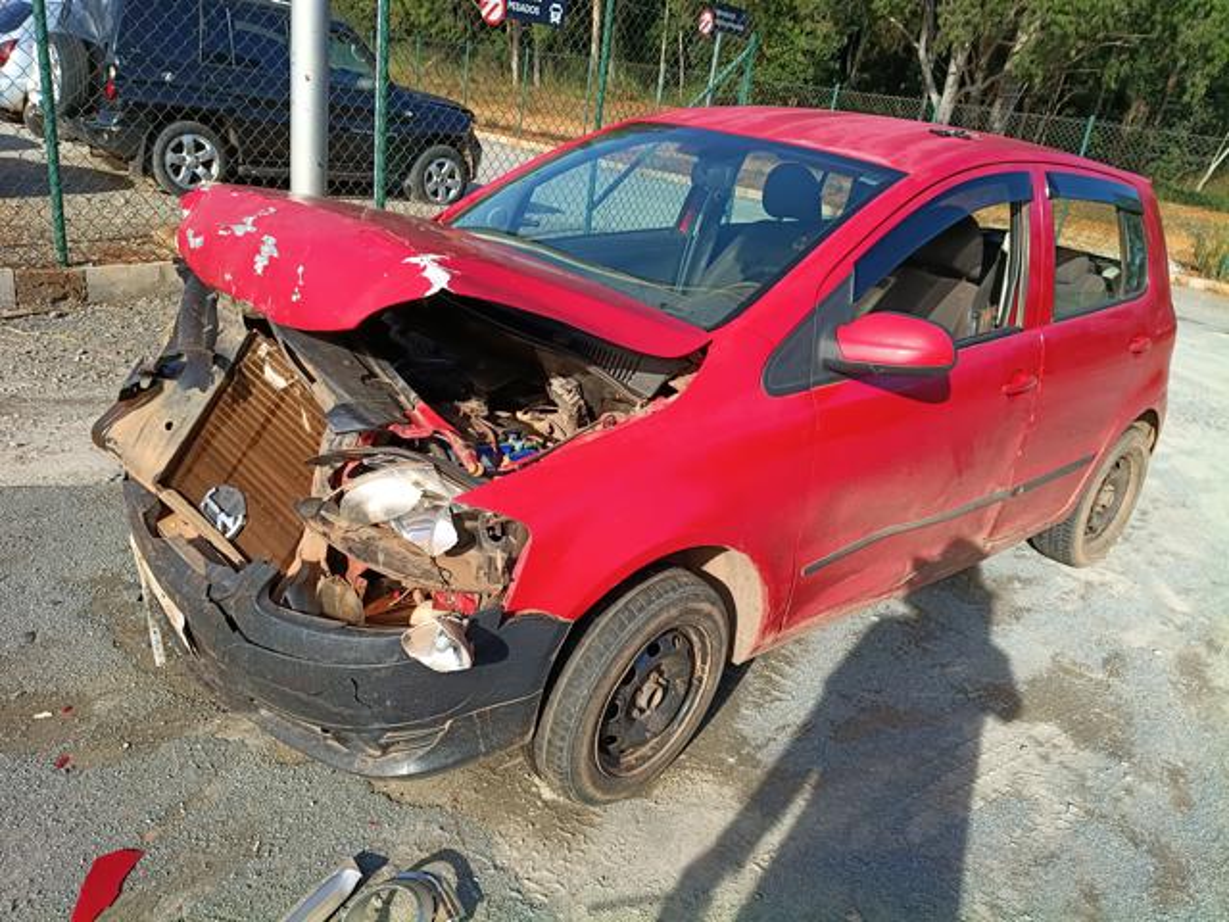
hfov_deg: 67.3
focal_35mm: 26
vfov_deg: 53.1
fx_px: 923
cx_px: 614
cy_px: 461
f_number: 1.8
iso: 146
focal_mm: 4.81
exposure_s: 1/760
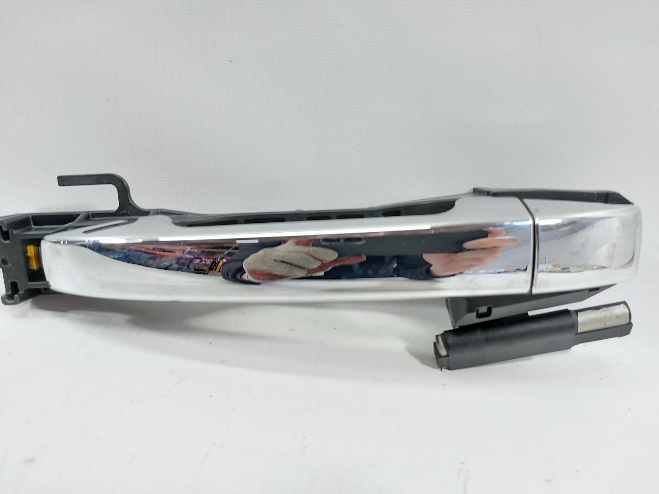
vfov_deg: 56.8
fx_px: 457
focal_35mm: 24
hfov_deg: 71.6
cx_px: 330
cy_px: 247
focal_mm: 5.23
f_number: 1.8
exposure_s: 1/50
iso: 125
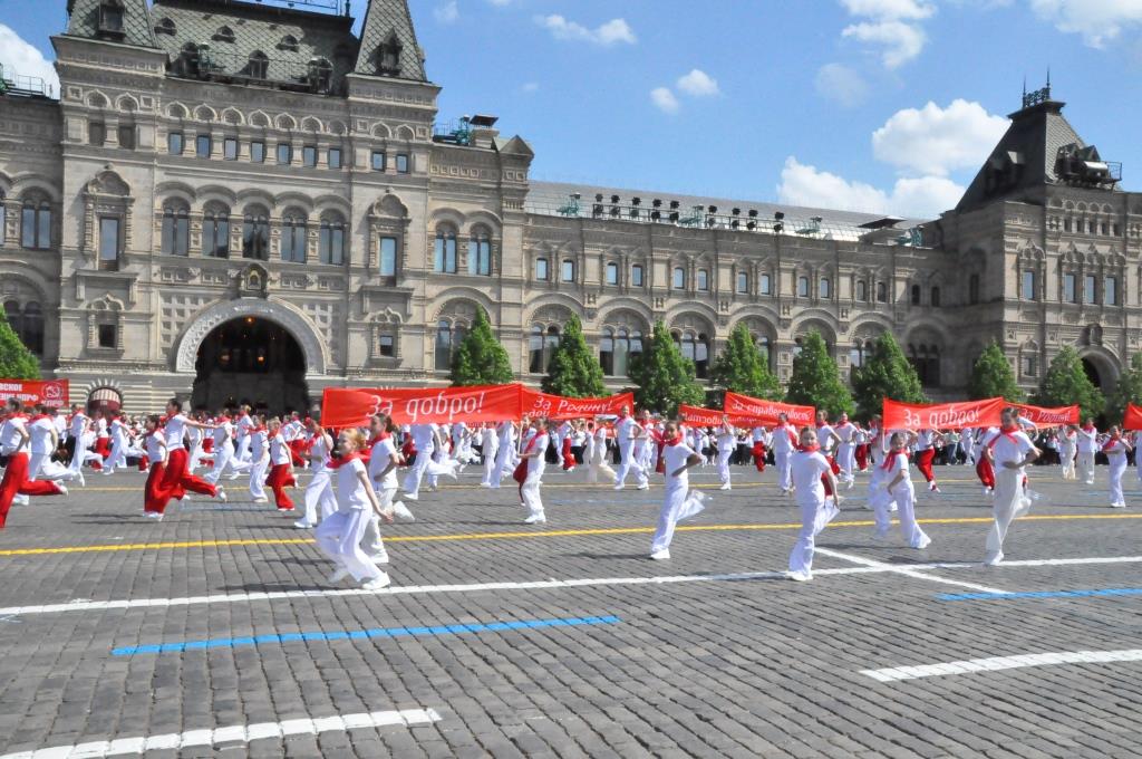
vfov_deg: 39.9
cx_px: 571
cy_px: 380
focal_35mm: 33
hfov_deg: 57.3
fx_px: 1045
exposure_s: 1/2000
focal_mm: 22
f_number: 22
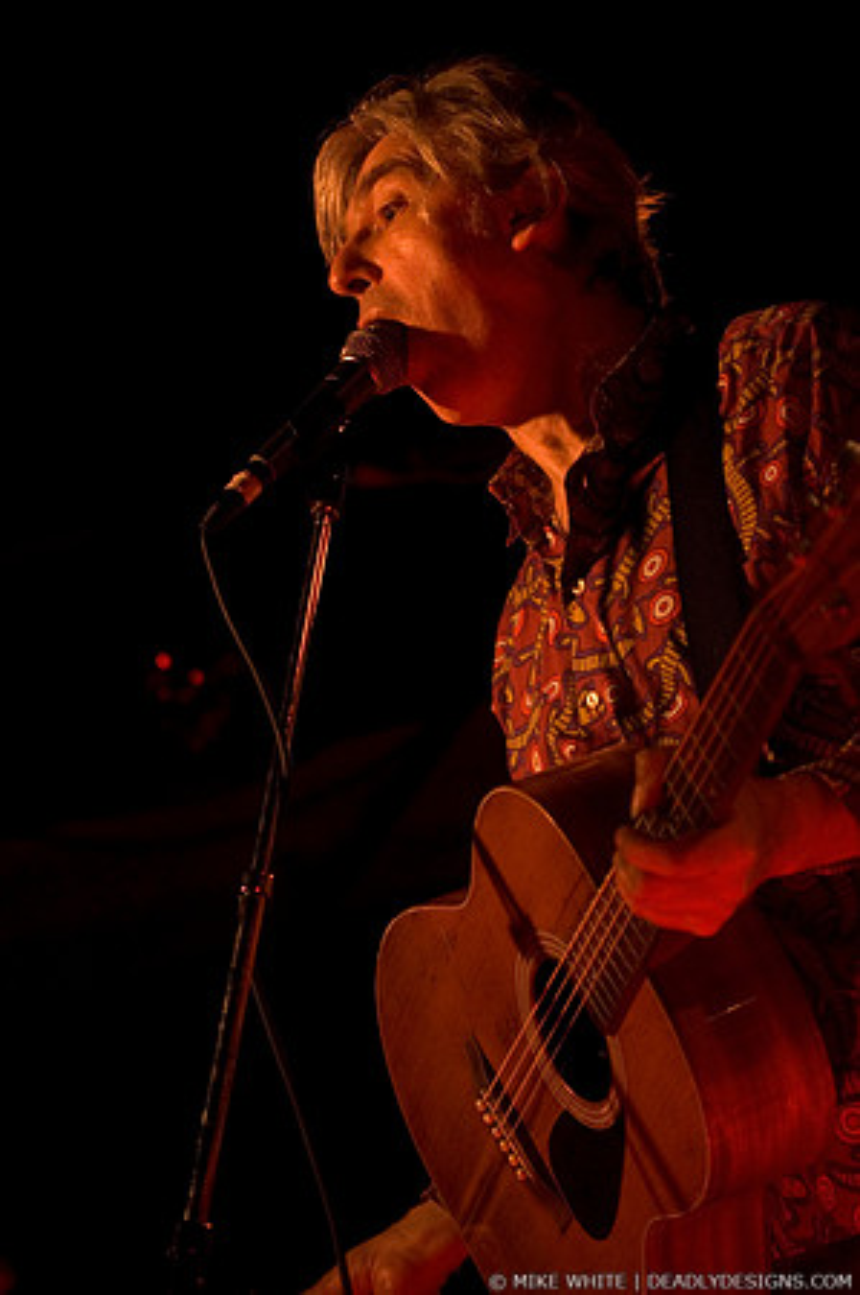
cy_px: 648
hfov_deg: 13.0
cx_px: 430
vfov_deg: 19.5
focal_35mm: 105
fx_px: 3771
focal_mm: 70
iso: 800
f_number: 2.8
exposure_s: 1/40
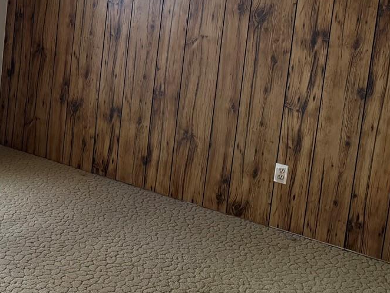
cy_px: 37
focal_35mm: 58
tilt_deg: -6.0
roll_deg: -4.2
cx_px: -77
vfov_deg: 24.6
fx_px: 654
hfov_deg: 28.8
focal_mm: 6.76
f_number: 1.78
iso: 200
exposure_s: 1/237
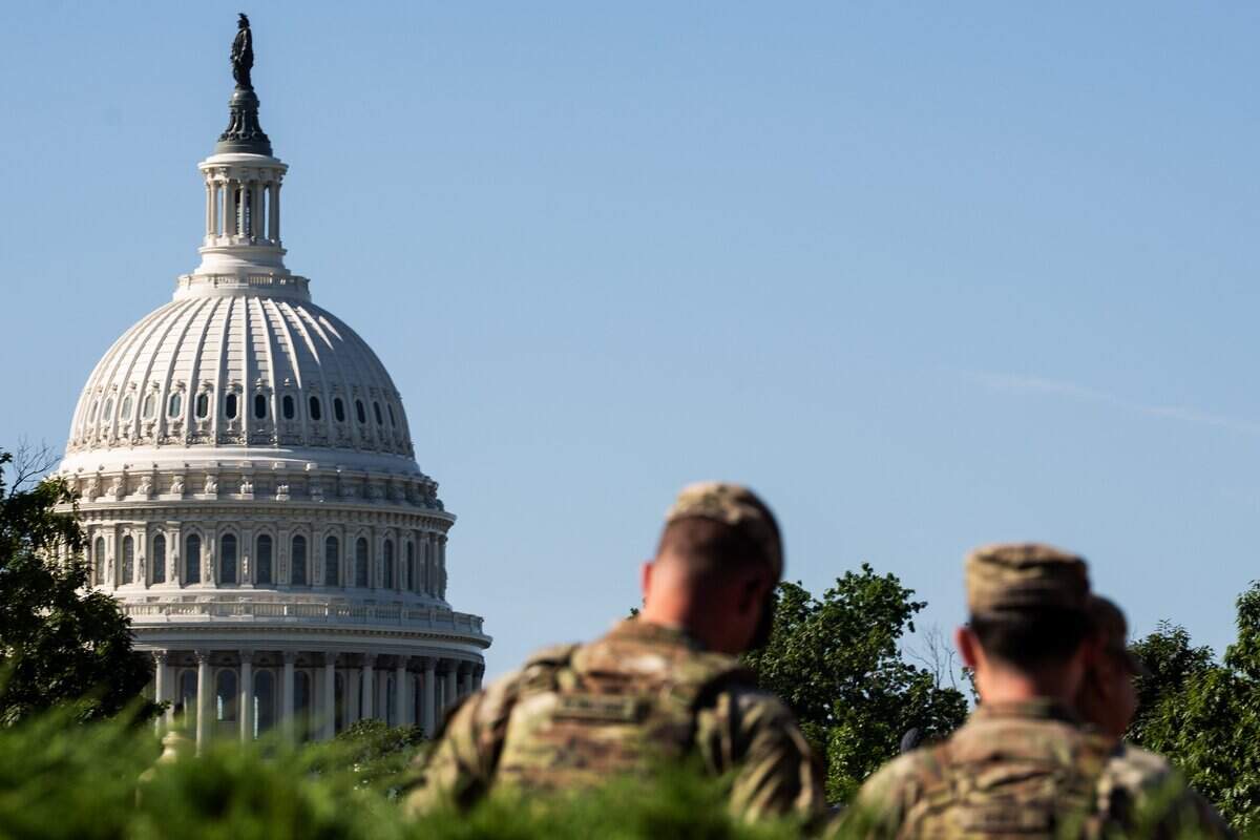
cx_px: 630
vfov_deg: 5.0
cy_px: 420
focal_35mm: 276
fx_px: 9659
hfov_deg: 7.5
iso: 200
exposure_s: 1/250
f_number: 10
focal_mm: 184
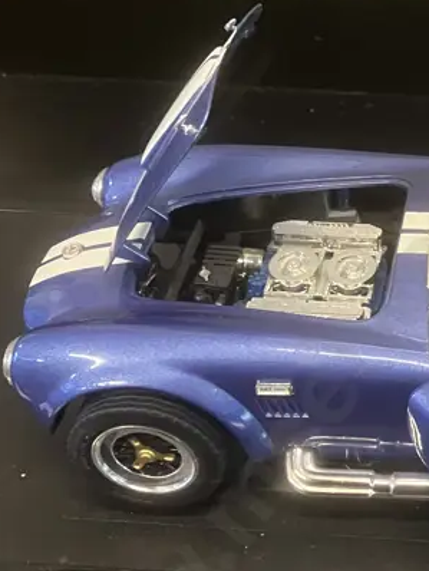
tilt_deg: -35.6
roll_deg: -2.8
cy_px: 165
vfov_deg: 26.8
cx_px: 501
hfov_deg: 19.4
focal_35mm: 72
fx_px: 1188
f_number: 1.8
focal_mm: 3.99
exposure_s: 1/33
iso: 250
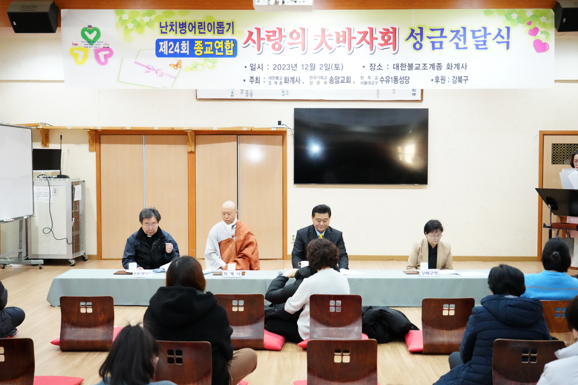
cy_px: 199
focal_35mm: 48
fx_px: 771
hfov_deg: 41.1
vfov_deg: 28.1
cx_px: 292
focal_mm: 46
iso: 10000
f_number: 4
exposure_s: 1/200
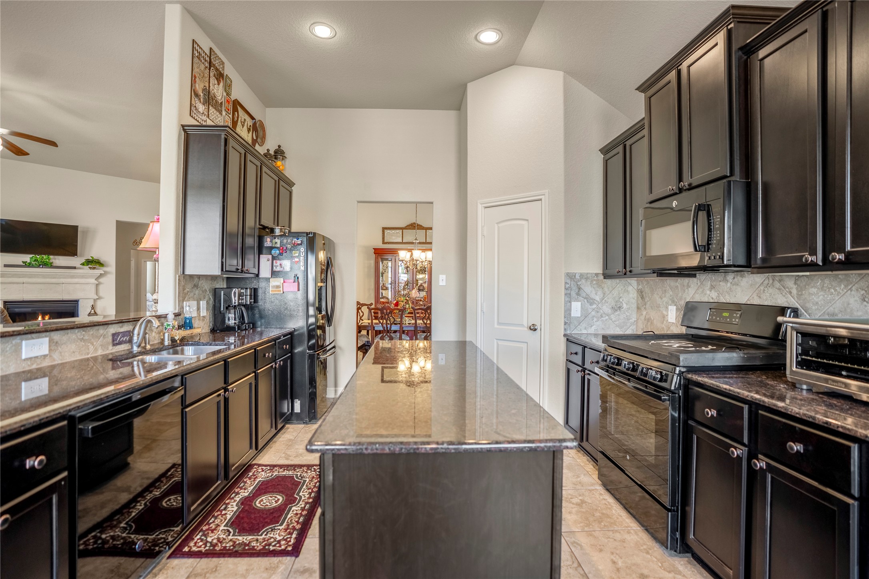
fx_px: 386
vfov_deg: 73.7
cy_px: 290
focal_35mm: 16
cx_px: 434
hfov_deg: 96.7
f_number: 2.8
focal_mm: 16
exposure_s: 1/320
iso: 250
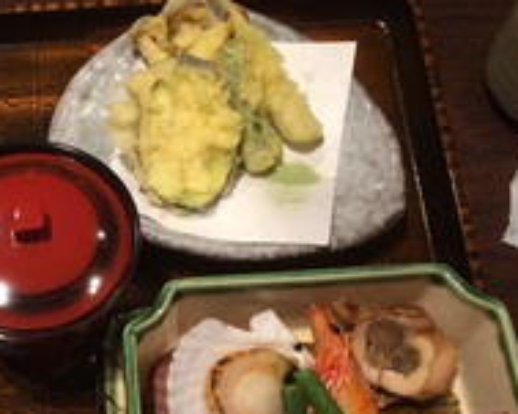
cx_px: 8
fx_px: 919
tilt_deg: -67.8
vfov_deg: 24.9
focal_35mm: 60
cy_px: 340
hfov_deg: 29.5
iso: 80
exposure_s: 1/30
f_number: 2.2
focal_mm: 4.15
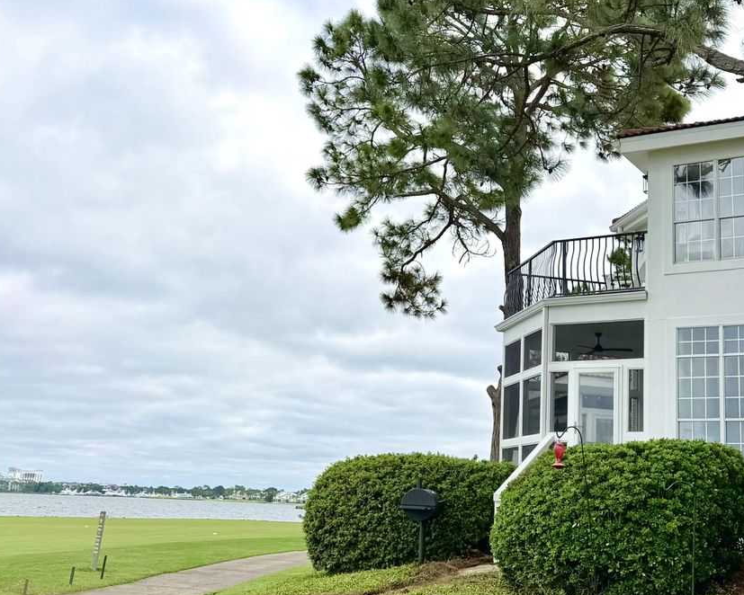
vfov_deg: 50.0
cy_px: 283
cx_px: 379
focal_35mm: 29
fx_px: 639
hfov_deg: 60.4
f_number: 1.78
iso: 80
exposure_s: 1/8130
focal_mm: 6.76
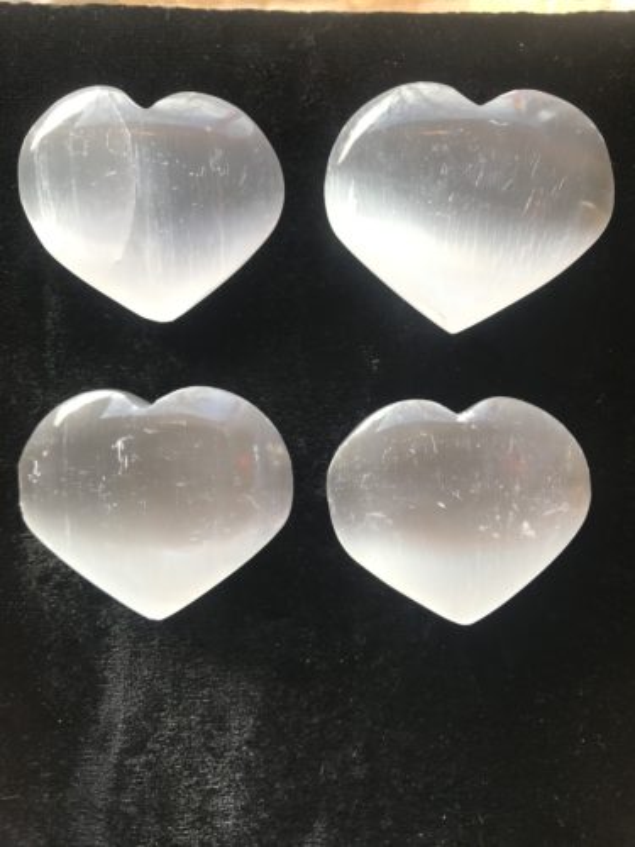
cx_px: 318
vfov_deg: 63.4
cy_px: 424
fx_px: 685
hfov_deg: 49.7
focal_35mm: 28
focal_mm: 3.99
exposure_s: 1/120
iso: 25
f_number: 1.8
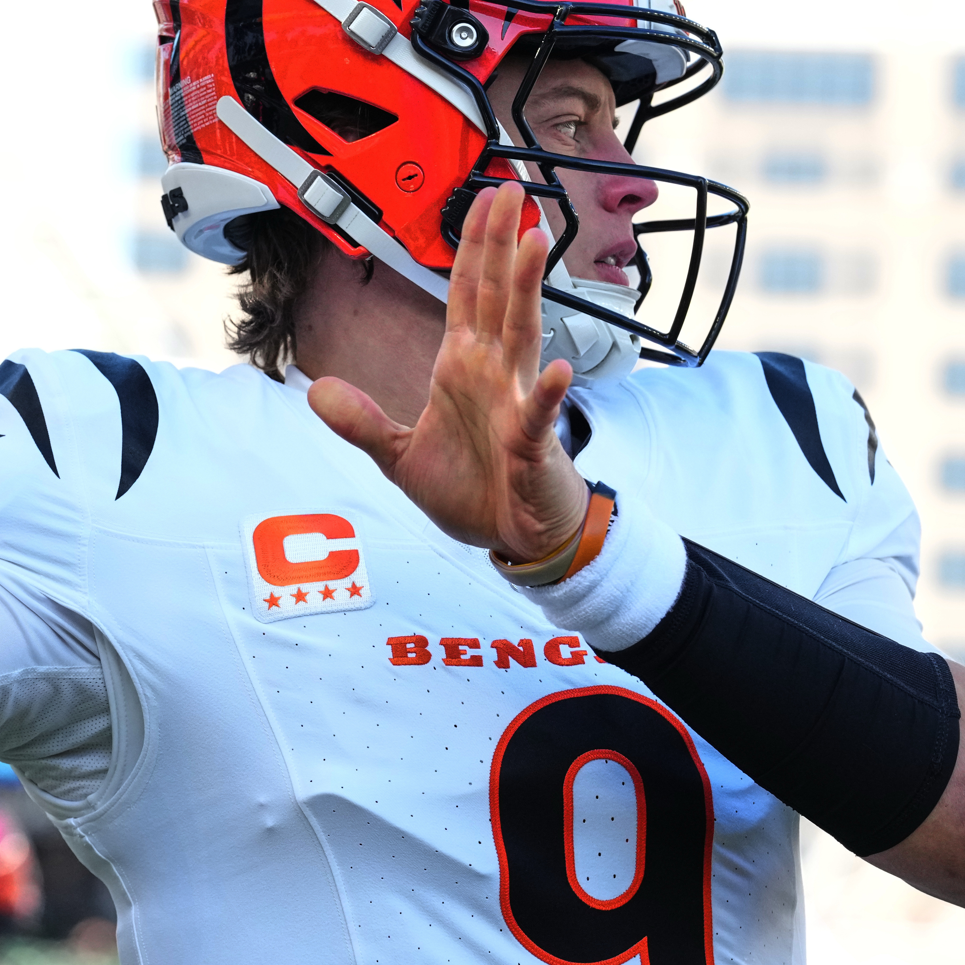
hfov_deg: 6.4
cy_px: 438
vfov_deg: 6.4
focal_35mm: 272
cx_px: 135
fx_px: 8579
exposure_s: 1/3200
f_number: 5
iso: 2000
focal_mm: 135
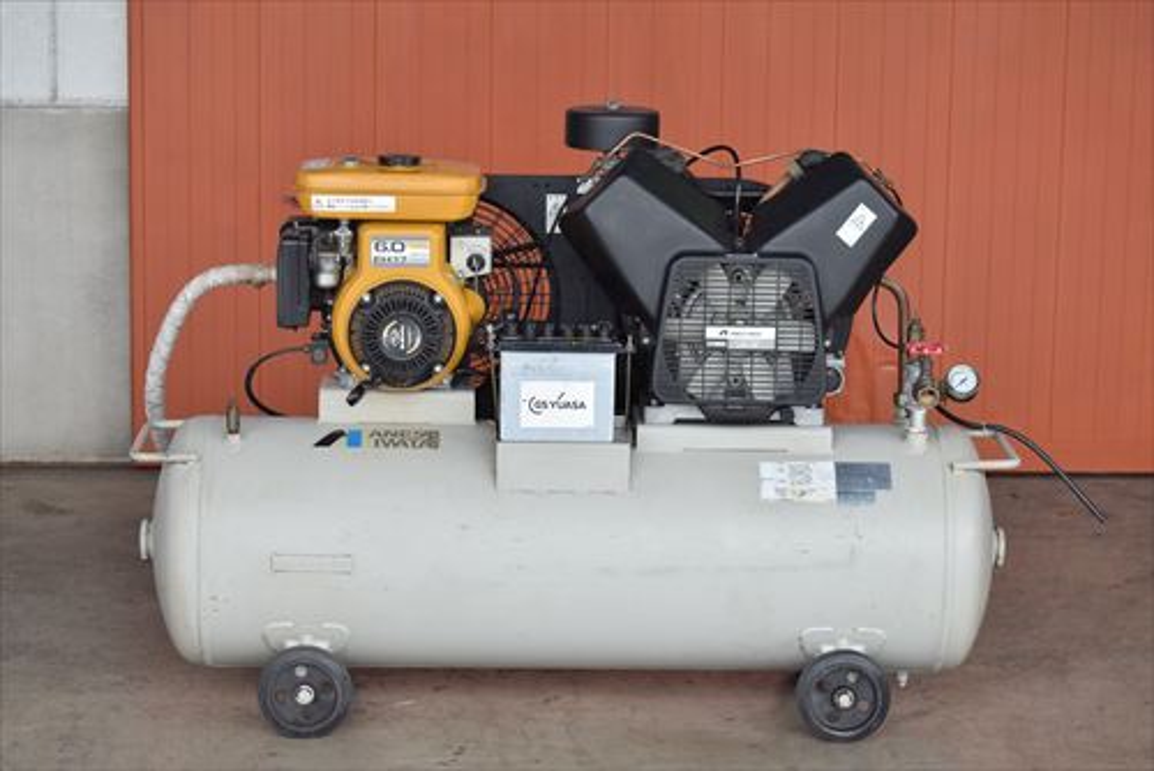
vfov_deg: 14.7
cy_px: 386
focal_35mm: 93
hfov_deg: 21.9
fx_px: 2983
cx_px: 577
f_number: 6.3
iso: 1250
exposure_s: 1/640
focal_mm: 62
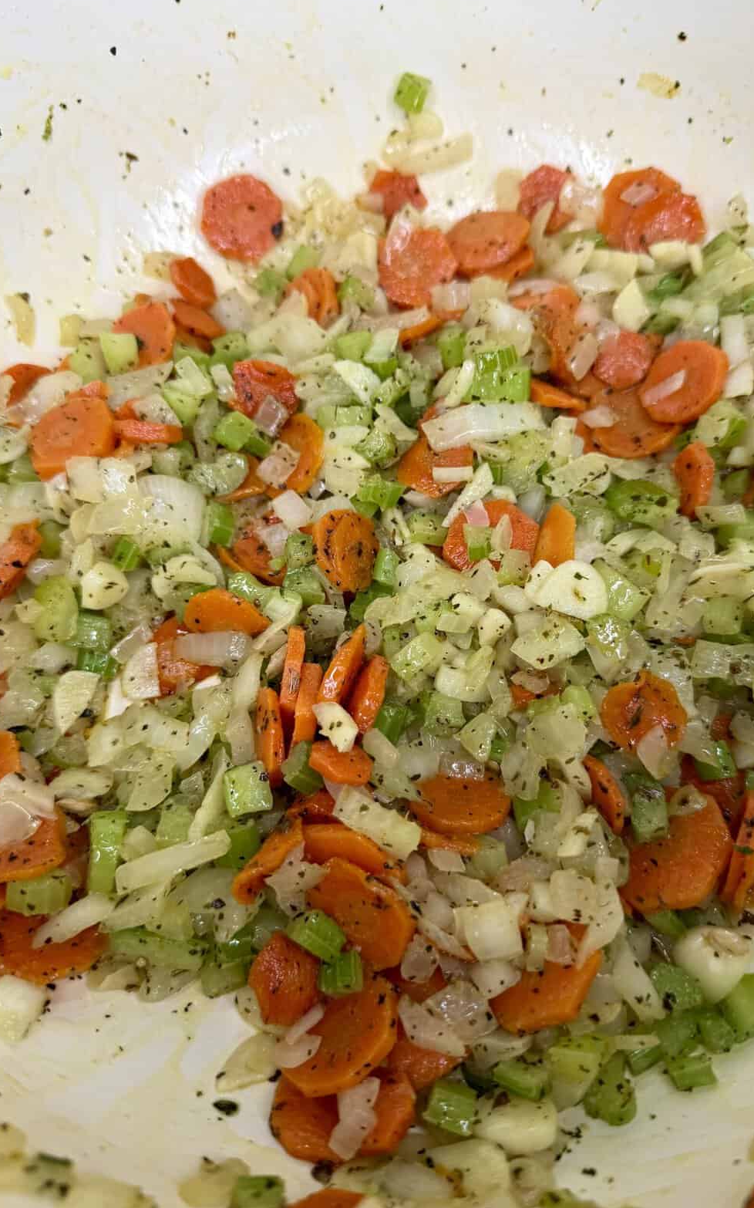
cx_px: 392
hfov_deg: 47.6
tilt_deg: -66.1
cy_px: 605
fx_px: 855
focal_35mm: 26
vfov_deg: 70.4
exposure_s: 1/514
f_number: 1.78
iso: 80
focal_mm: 6.76
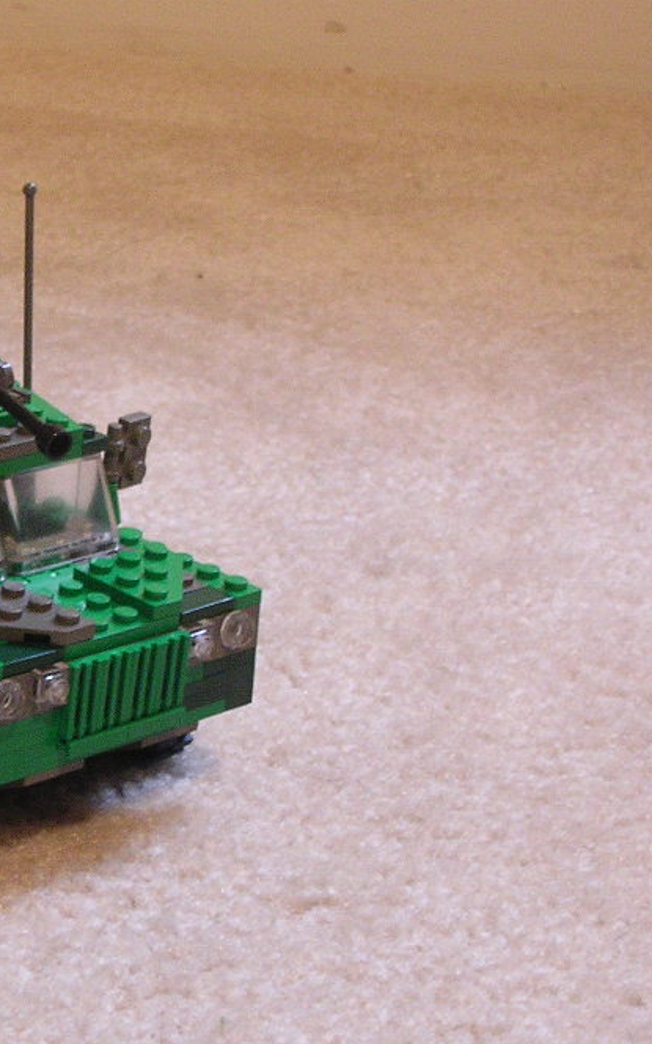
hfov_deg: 12.6
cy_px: 517
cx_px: 33
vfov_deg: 20.2
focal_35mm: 103
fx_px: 2928
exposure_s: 1/3.2
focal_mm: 9.6
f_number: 3.5
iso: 328
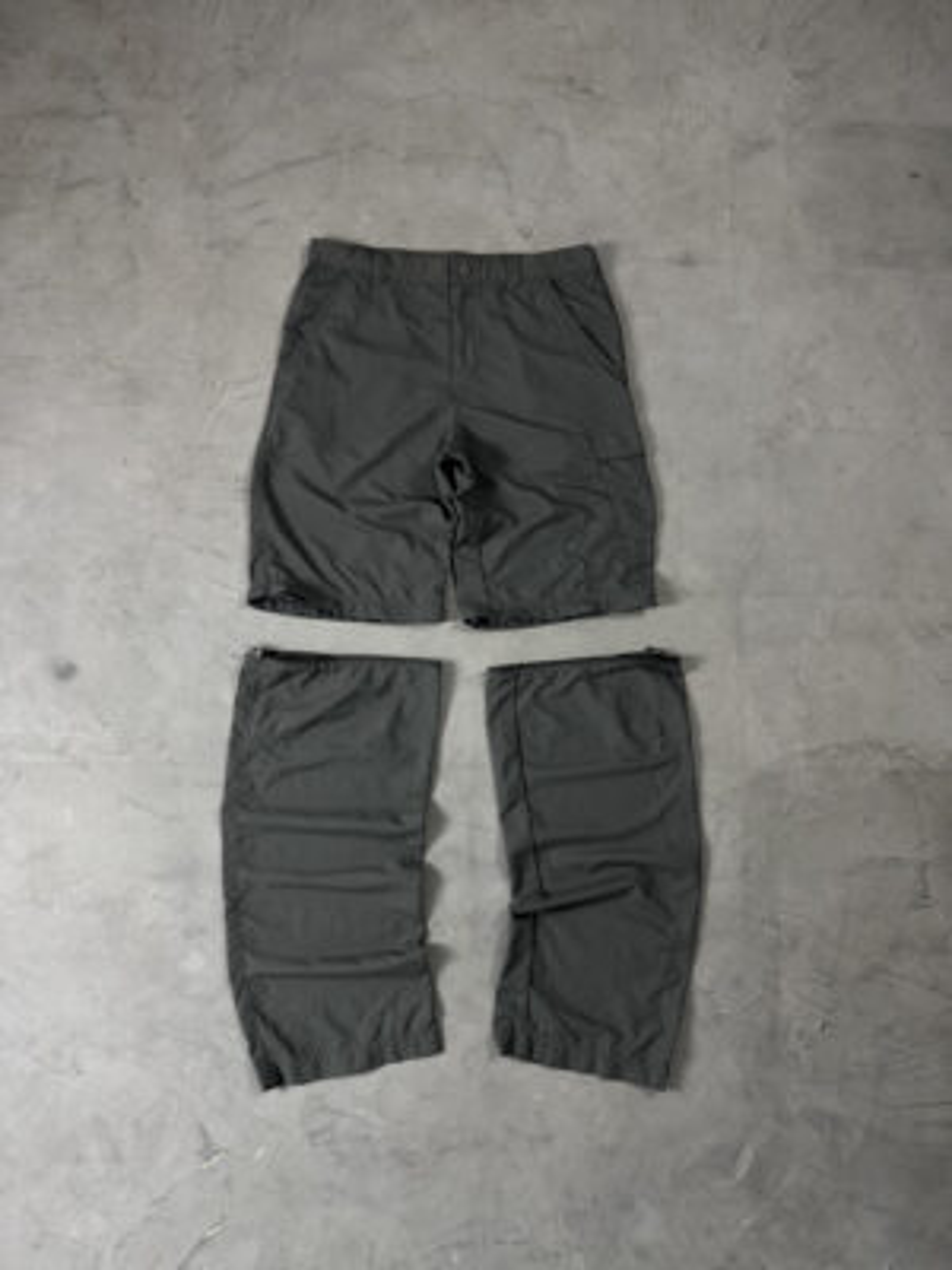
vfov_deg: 71.6
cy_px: 635
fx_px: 880
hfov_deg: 56.8
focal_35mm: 24
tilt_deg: -82.8
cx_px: 476
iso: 250
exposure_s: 1/60
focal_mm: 6.76
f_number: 1.78
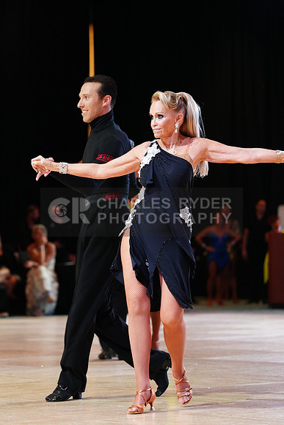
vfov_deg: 14.2
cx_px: 142
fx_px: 1715
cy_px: 212
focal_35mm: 145
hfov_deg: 9.5
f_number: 4
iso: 2500
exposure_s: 1/250
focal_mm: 145
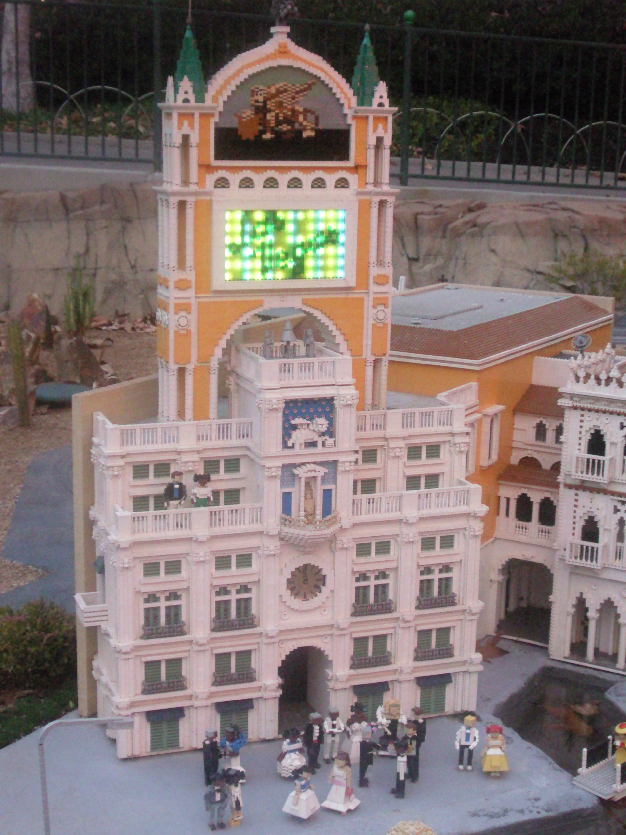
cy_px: 421
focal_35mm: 59
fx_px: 1423
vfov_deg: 32.7
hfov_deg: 24.8
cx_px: 298
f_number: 3.8
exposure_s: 1/60
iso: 800
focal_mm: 9.4
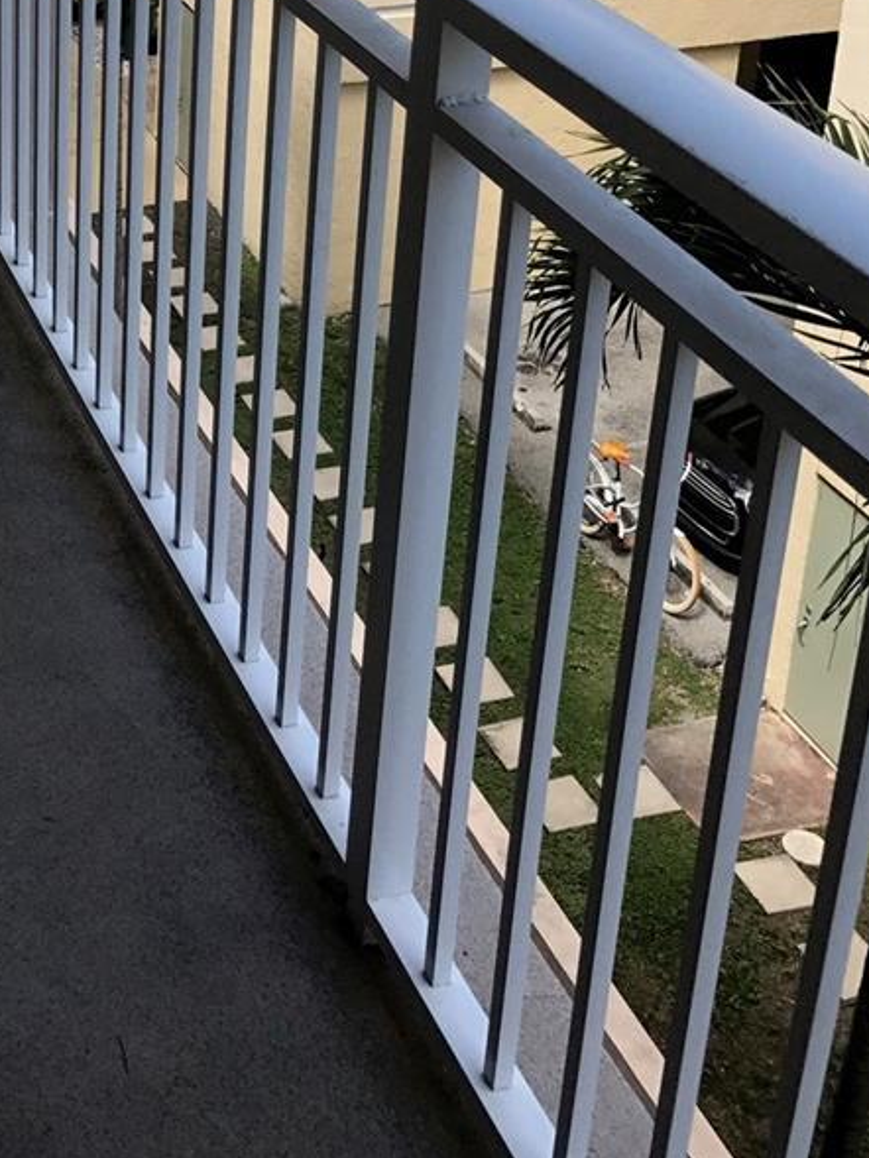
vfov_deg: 31.4
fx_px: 1907
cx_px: -10
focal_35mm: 57
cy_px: 18
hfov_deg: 24.4
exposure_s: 1/987
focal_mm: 3.99
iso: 20
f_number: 1.8
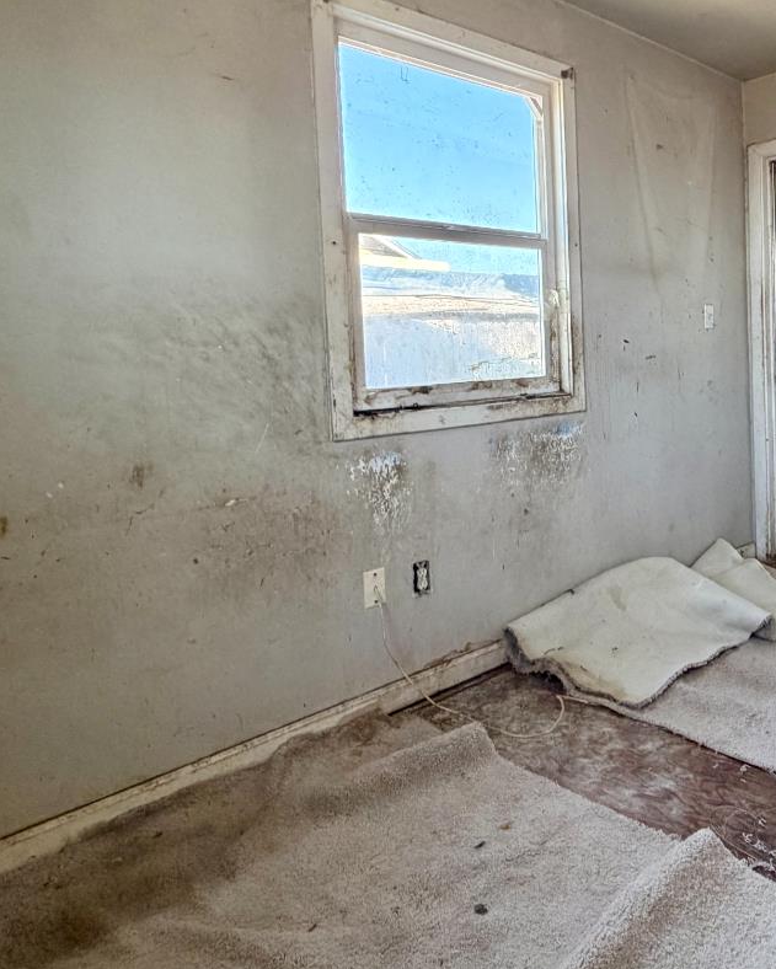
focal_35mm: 26
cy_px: 376
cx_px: 626
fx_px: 746
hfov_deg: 51.4
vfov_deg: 65.2
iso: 320
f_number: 2.2
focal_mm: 2.22
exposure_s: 1/120
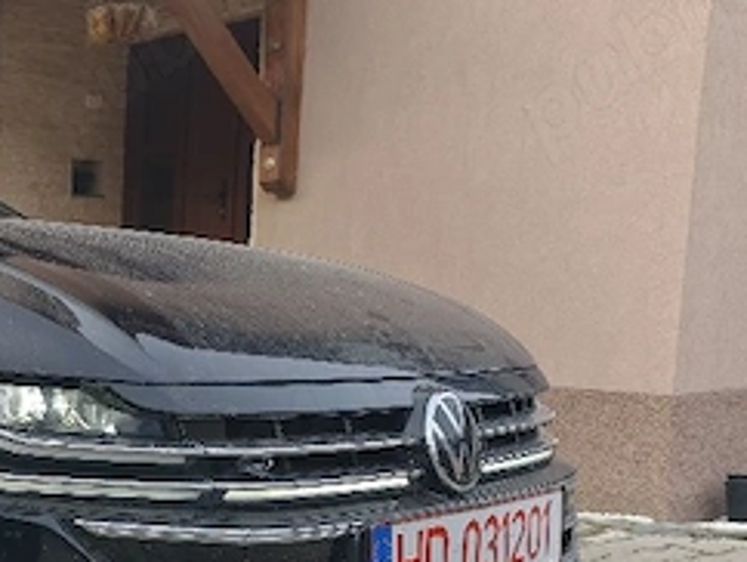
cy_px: 491
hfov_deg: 29.6
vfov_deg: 25.0
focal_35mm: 57
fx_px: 1231
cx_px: -117
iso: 125
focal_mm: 6.19
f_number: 1.65
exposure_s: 1/100
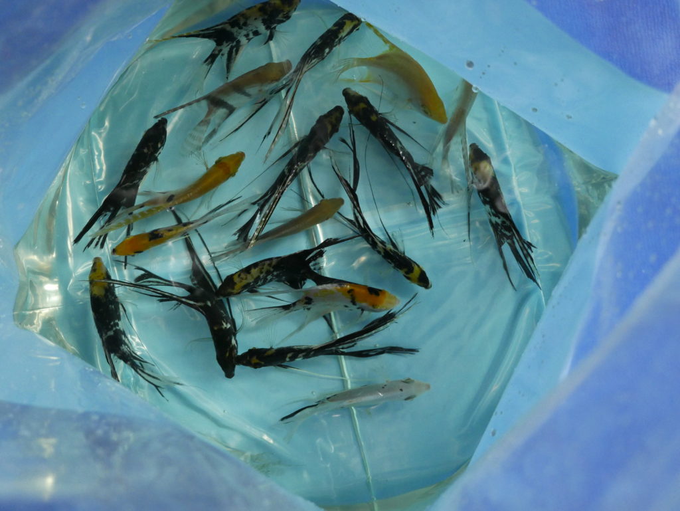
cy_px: 256
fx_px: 943
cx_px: 340
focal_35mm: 48
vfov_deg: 30.3
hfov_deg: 39.6
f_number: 2.8
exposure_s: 1/125
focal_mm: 24
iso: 2000
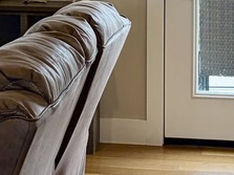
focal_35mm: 168
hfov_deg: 11.7
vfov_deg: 8.7
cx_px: 52
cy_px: -59
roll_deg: -0.2
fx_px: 1135
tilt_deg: -3.5
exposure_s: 1/191
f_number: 1.6
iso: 125
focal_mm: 5.96
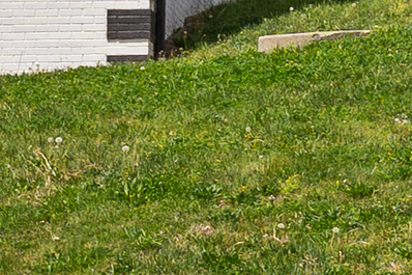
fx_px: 3180
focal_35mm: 278
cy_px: -223
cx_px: 676
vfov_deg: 4.9
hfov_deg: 7.3
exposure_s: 1/640
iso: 100
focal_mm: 24
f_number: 5
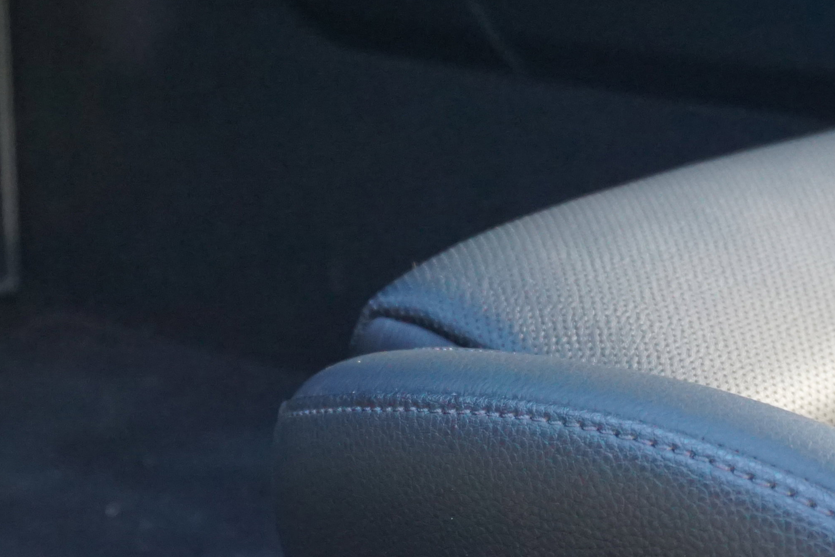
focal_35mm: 104
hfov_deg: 19.4
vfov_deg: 12.6
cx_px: 163
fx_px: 2412
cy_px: 779
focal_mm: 24
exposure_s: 1/160
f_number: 4.5
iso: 1000
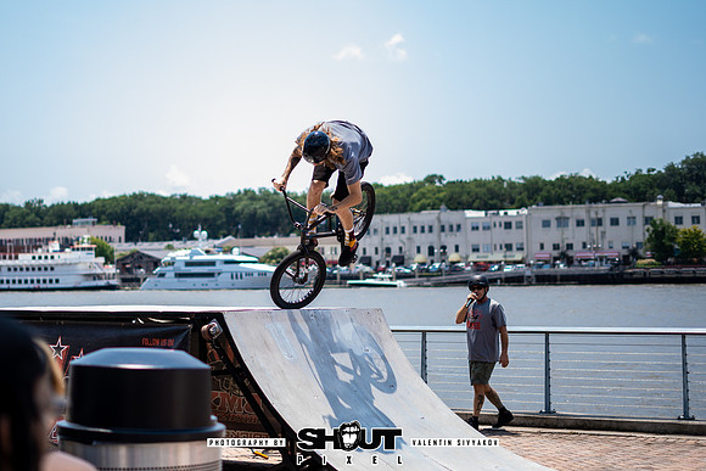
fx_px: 1261
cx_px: 274
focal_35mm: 64
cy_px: 199
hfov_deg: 31.2
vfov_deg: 21.1
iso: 64
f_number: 1.8
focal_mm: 50
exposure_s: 1/2000
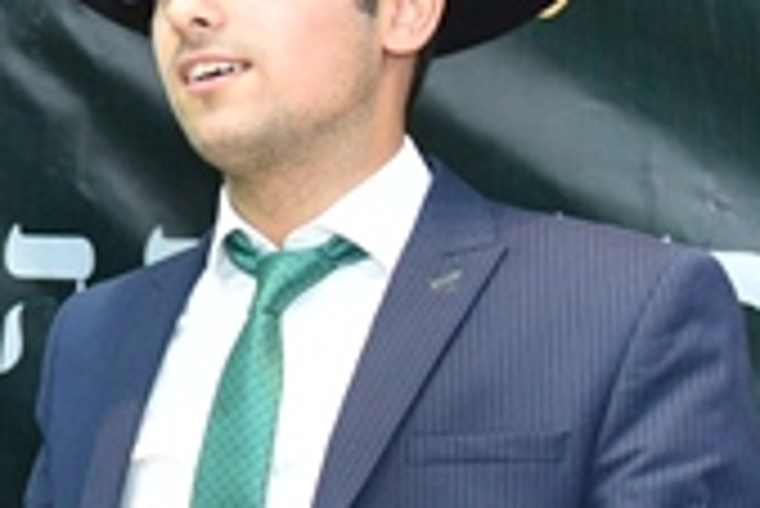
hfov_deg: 11.1
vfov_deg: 8.8
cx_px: -1030
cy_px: 333
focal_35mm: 157
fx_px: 3317
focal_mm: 24
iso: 1100
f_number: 3.2
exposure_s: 1/160
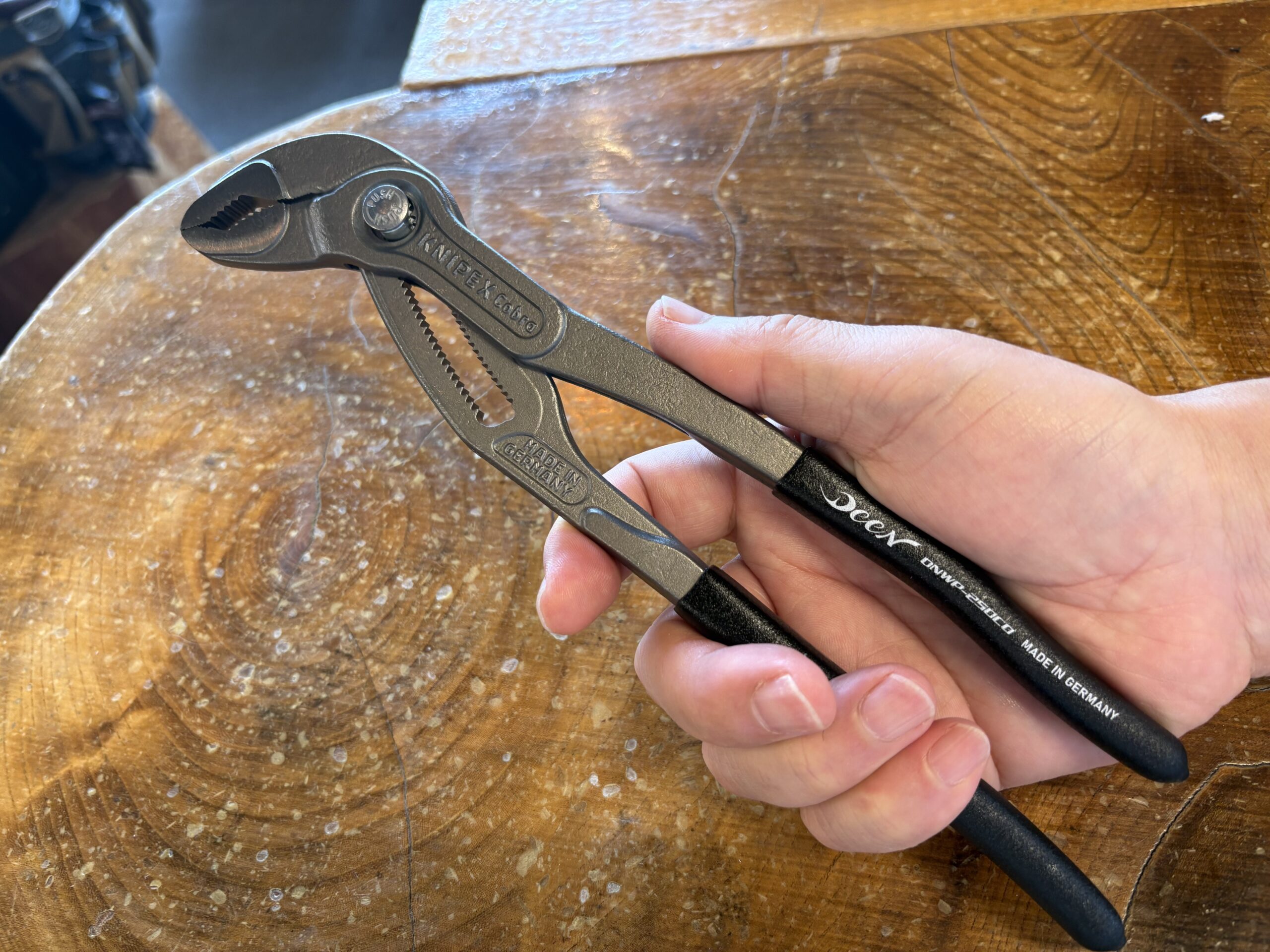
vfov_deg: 53.1
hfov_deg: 67.3
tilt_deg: -56.7
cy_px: 476
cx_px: 635
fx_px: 954
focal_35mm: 26
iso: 100
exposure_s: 1/60
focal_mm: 5.96
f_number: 1.6
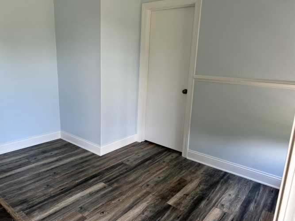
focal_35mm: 26
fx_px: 222
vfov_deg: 53.0
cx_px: 148
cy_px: 110
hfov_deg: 67.3
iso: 40
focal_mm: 5.7
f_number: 1.5
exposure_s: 1/121
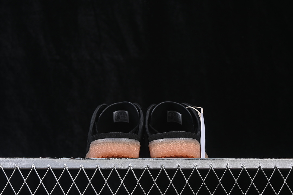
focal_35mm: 75
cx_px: 146
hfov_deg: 27.0
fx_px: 610
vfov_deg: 18.2
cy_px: 98
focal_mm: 50
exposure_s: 1/60
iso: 160
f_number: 6.3
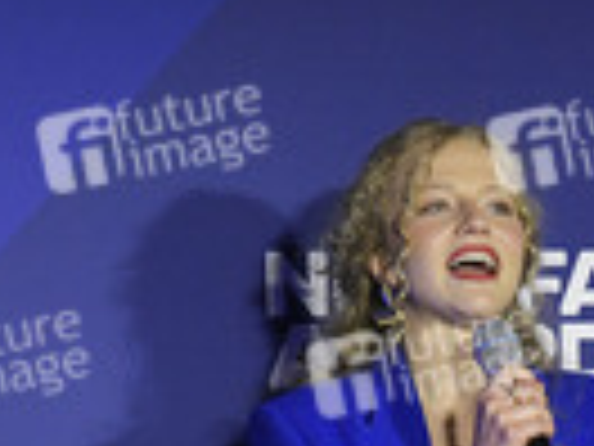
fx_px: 9884
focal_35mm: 576
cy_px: 478
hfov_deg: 3.4
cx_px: 484
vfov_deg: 2.6
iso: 3200
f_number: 6.3
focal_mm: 175
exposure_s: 1/160
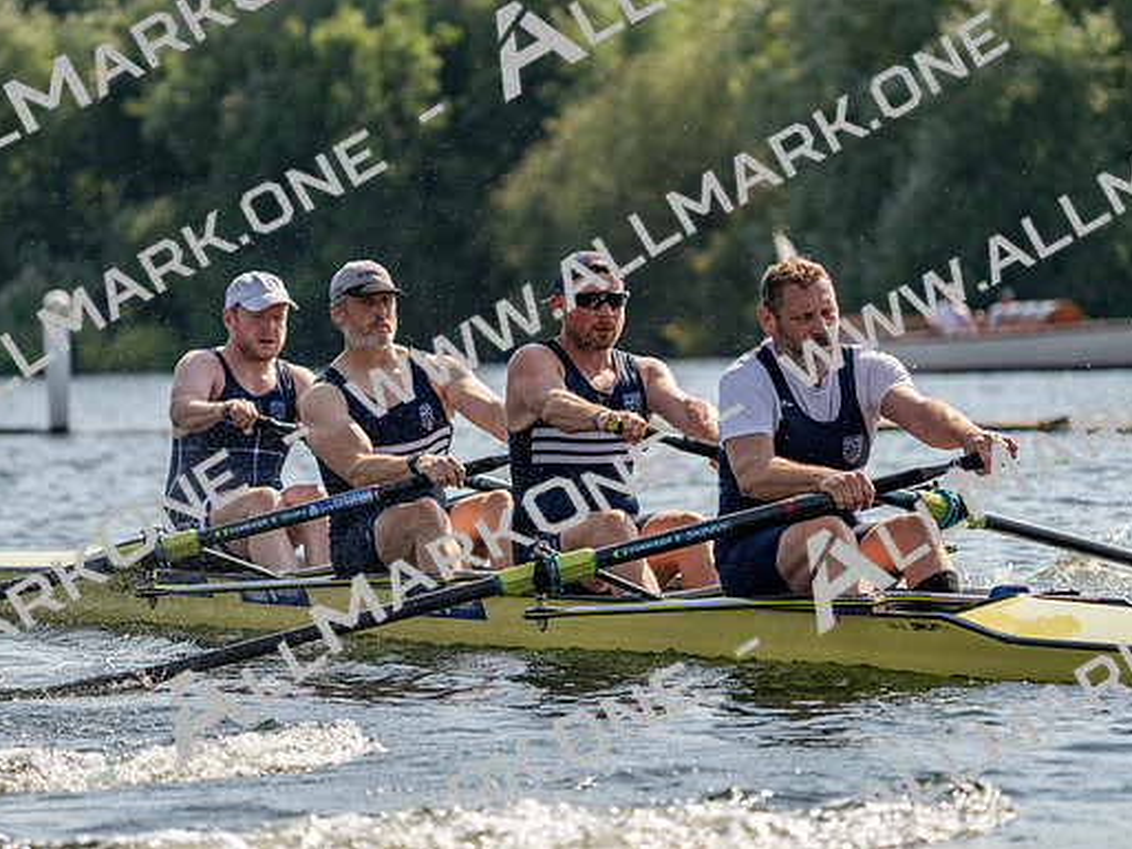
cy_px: 424
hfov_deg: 7.6
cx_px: 618
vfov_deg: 5.7
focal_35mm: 262
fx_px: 8570
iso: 200
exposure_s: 1/1600
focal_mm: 241
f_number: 5.6
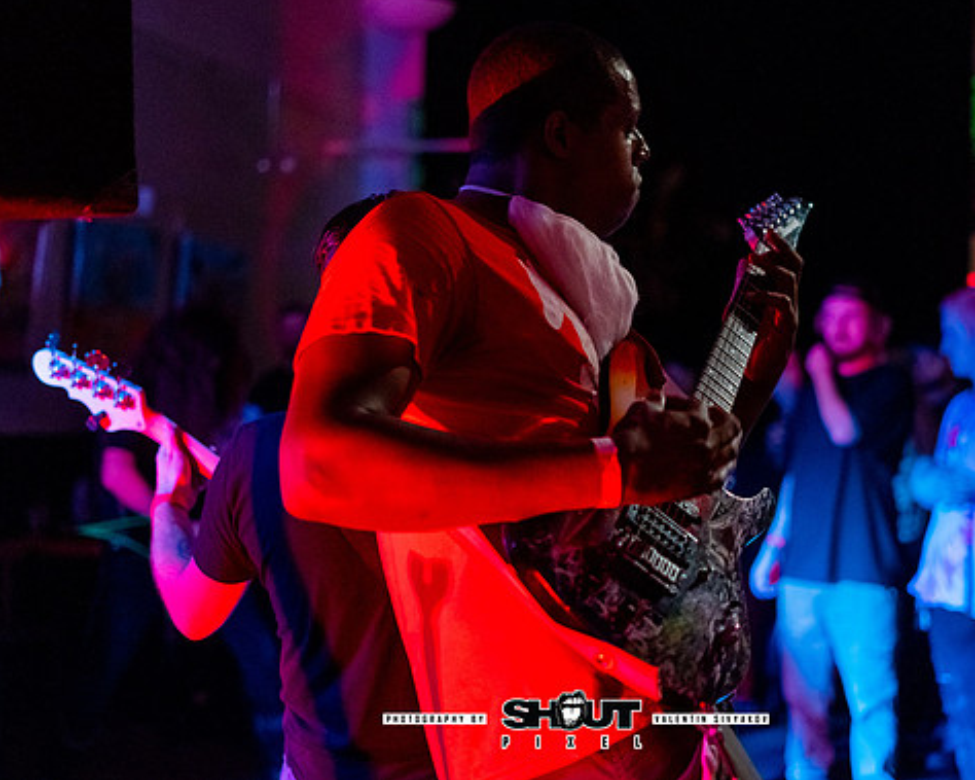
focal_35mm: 60
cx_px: 576
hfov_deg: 31.4
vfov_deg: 25.4
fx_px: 1731
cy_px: 386
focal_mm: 50
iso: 3200
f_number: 2
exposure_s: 1/160
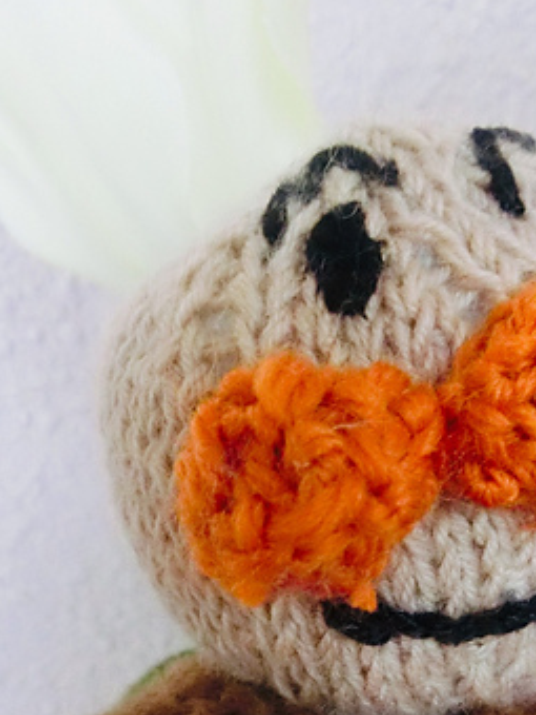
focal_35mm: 47
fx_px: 970
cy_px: 616
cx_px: 364
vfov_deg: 38.2
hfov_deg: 30.6
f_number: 3.5
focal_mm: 4.5
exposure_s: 1/30
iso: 1250
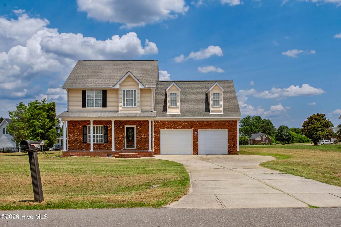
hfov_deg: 54.5
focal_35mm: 35
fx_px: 331
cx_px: 170
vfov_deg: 37.8
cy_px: 114
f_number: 10
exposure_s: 1/500
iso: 100
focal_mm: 35
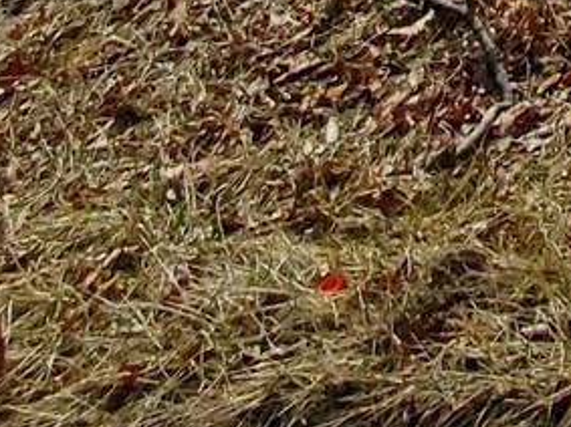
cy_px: -1055
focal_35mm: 94
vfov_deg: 9.5
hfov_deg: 15.3
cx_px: 1247
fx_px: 1550
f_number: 2.2
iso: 50
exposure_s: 1/3354
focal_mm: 1.8
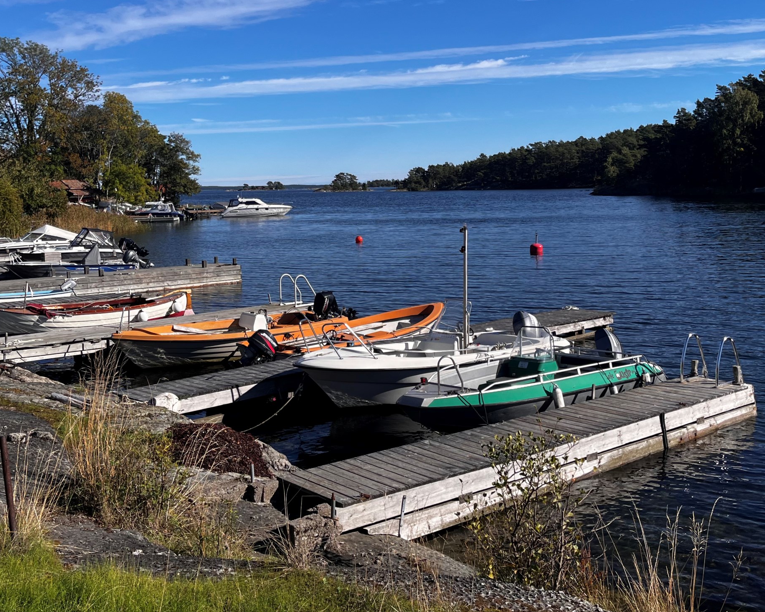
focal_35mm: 40
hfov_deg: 45.8
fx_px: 906
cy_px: 229
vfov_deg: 37.1
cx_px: 398
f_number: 1.6
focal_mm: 5.1
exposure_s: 1/3745
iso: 50
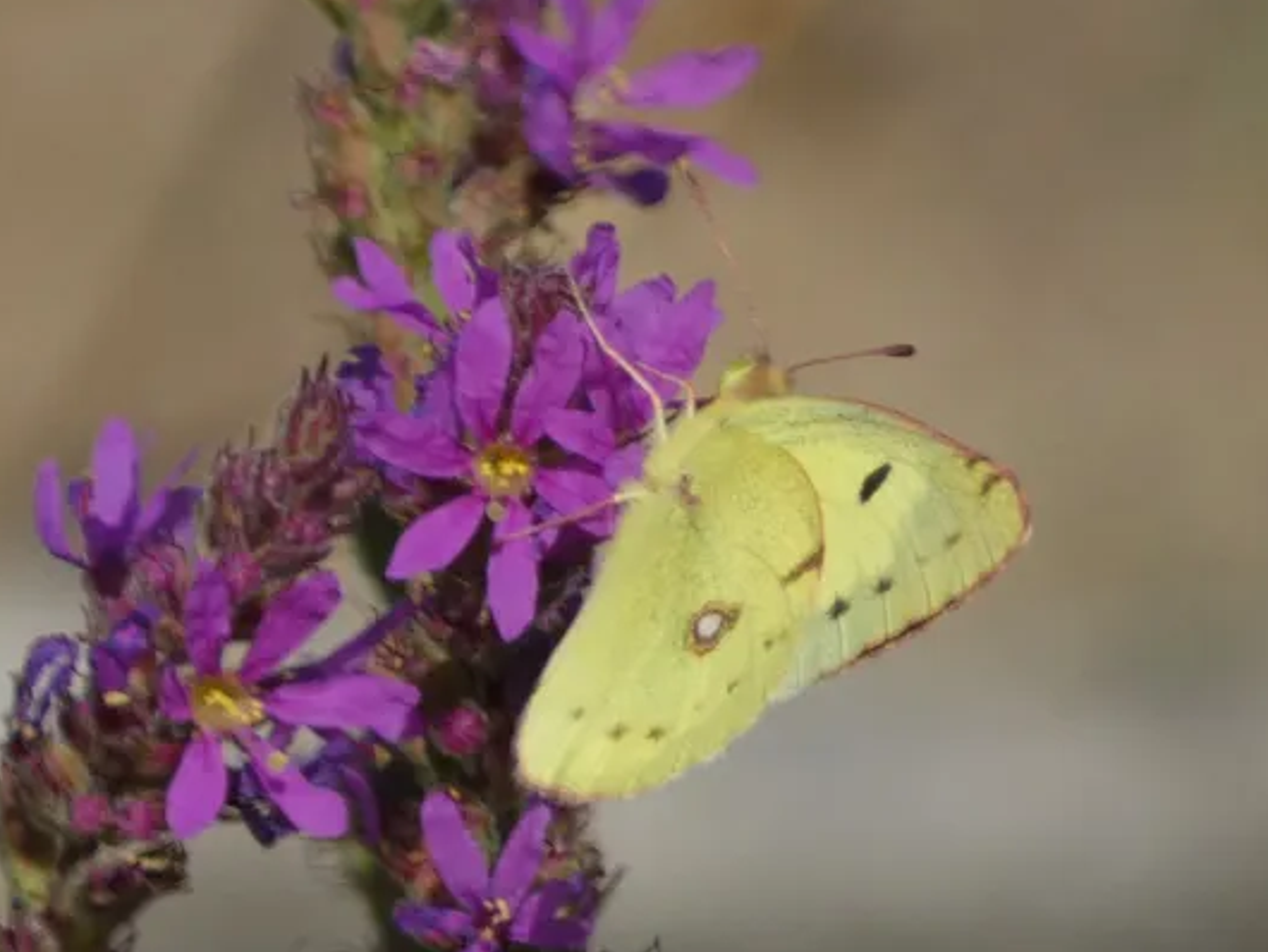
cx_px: 548
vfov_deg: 1.0
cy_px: 514
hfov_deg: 1.4
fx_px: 53065
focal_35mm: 1448
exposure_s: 1/320
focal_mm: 215
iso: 80
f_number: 5.9
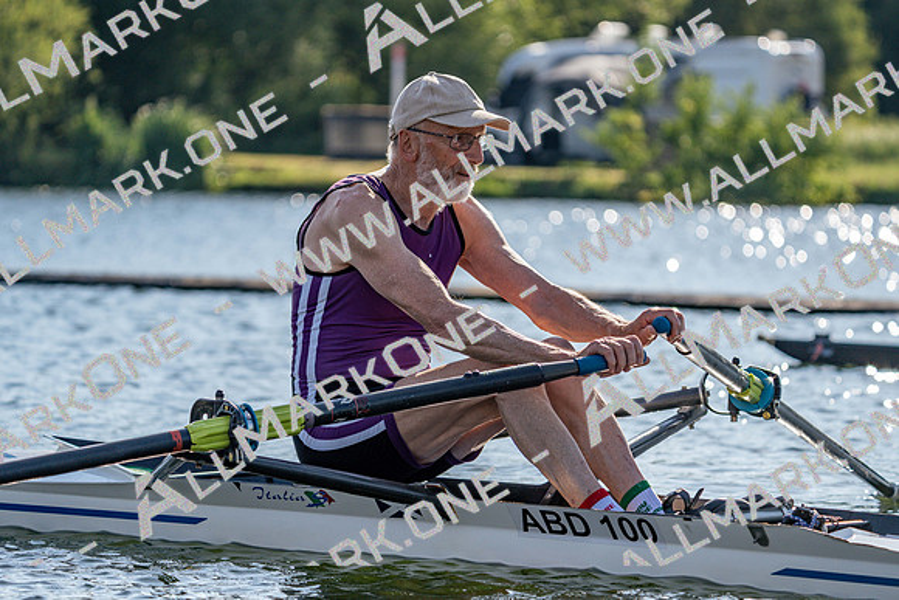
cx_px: 450
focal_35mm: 200
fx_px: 4995
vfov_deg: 6.9
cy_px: 300
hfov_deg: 10.3
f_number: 5.6
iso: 200
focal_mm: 200
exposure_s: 1/1600
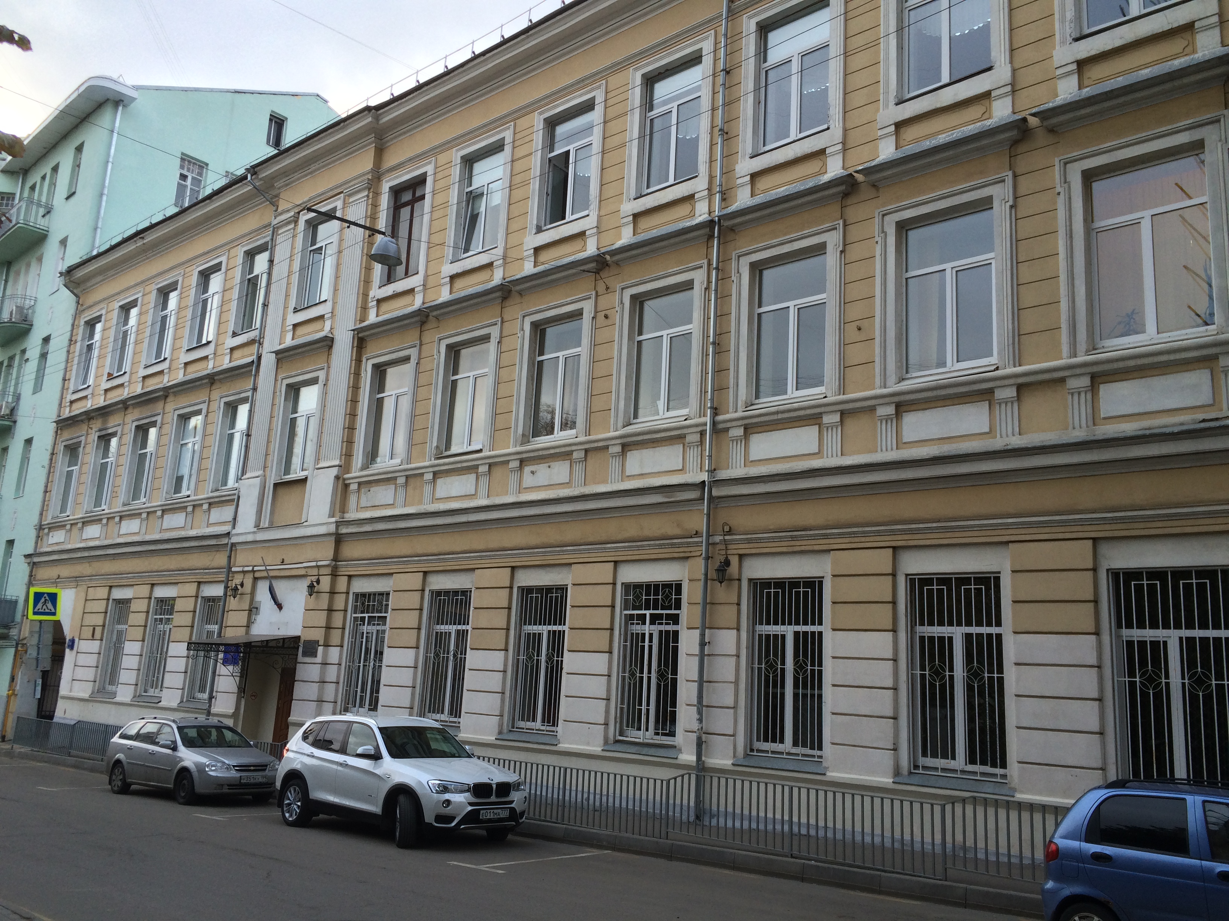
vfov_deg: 48.2
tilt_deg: +12.0
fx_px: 1030
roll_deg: -1.6
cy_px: 460
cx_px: 614
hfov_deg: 61.7
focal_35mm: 29
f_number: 2.2
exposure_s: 1/100
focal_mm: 4.15
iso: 40
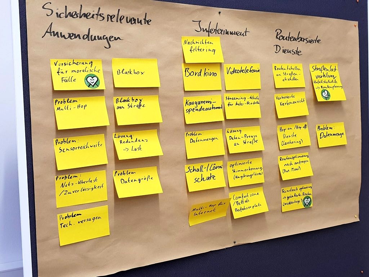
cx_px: 184
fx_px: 277
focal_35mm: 26
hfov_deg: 67.3
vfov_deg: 53.1
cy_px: 138
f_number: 2.4
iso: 160
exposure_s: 1/50
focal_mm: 4.3
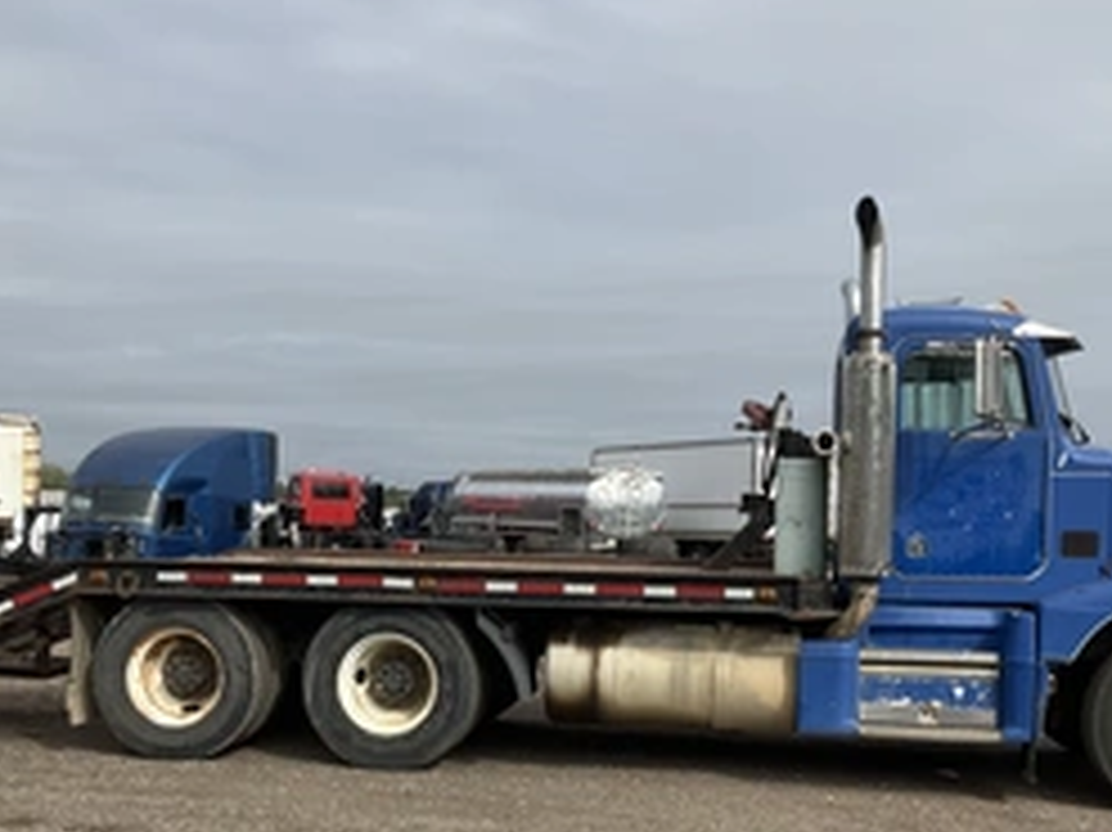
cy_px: 576
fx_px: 1509
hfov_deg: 40.4
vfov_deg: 30.6
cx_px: 572
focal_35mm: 47
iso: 25
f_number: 1.8
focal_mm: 3
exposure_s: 1/2320
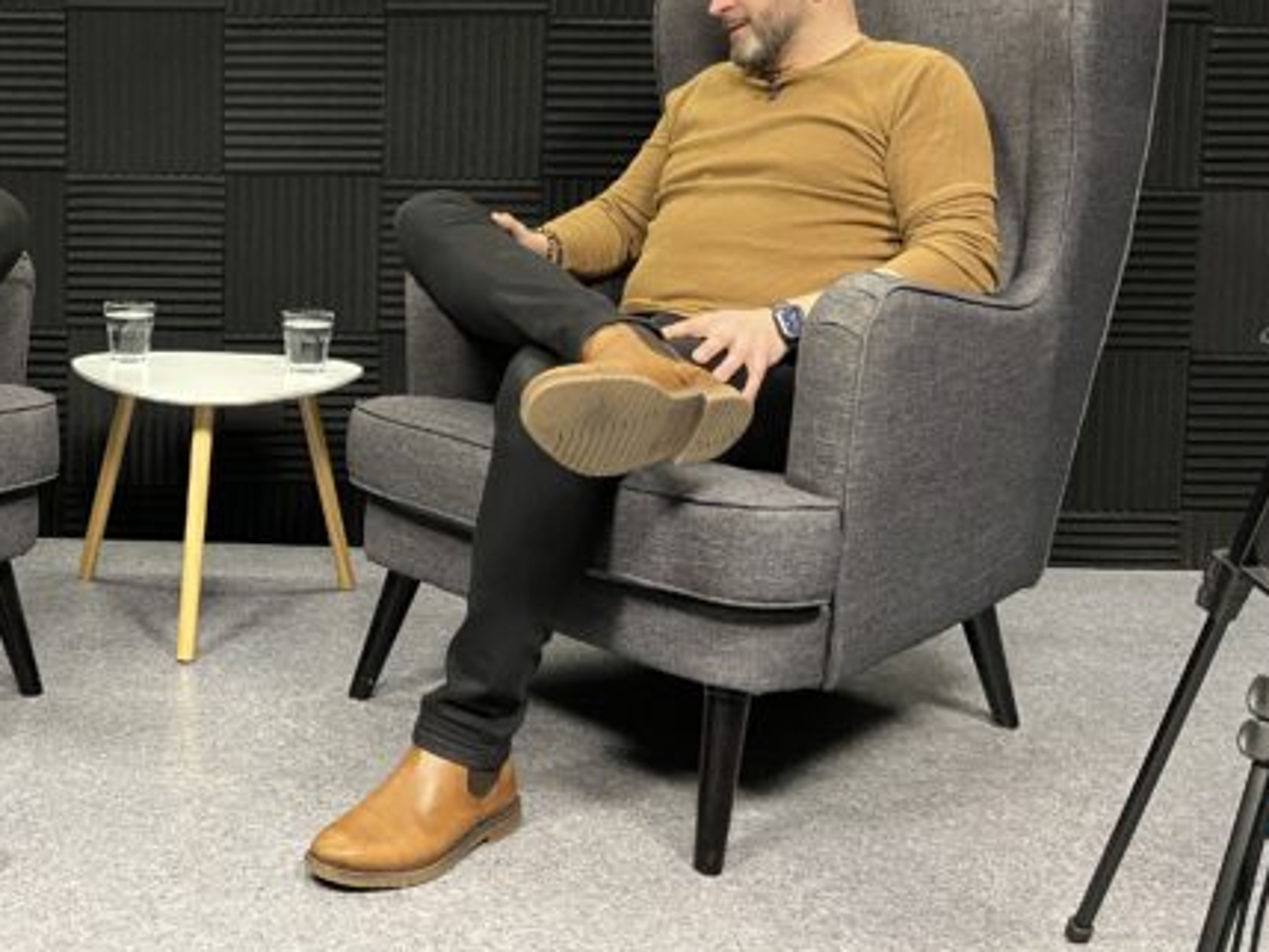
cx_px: 278
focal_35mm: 41
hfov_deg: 43.9
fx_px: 1503
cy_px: 265
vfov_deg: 34.6
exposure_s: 1/50
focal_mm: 5.1
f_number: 1.6
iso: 320
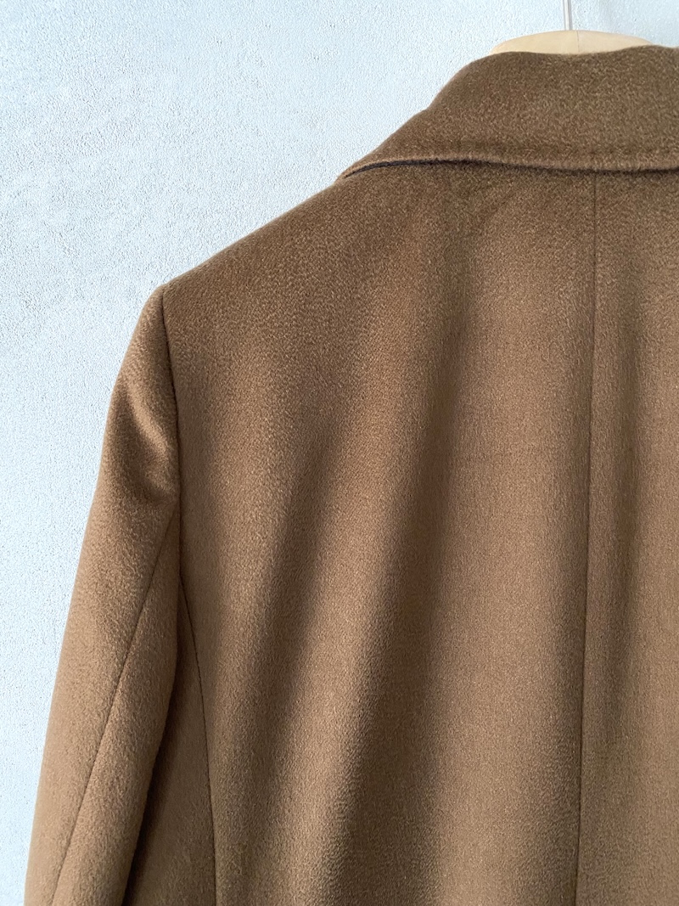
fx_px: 680
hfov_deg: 53.1
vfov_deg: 67.3
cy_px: 453
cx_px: 340
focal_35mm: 26
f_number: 1.8
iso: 160
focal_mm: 4.25
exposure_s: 1/60
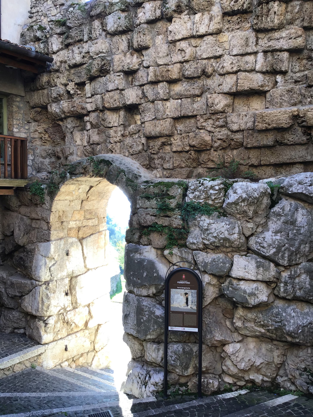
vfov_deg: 58.4
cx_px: 156
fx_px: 374
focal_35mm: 31
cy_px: 208
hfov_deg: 45.4
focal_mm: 3.3
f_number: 2.4
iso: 25
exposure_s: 1/100
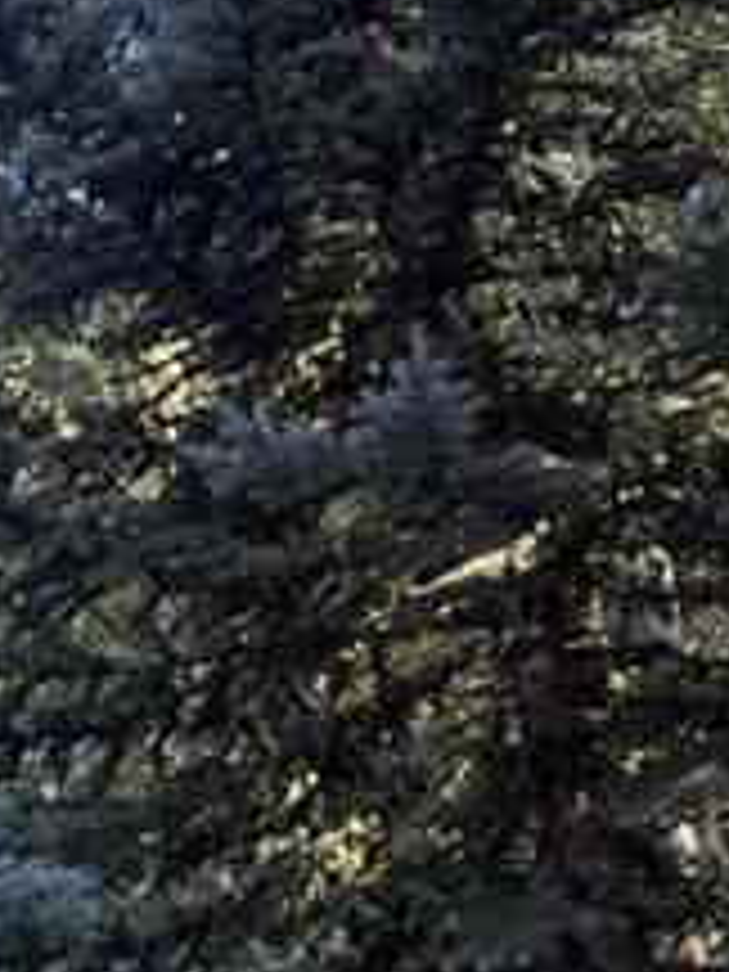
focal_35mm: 71
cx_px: 392
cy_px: 648
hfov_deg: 20.7
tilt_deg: +16.5
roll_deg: +9.0
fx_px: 1994
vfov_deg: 27.2
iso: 80
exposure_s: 1/121
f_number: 1.78
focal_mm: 6.76
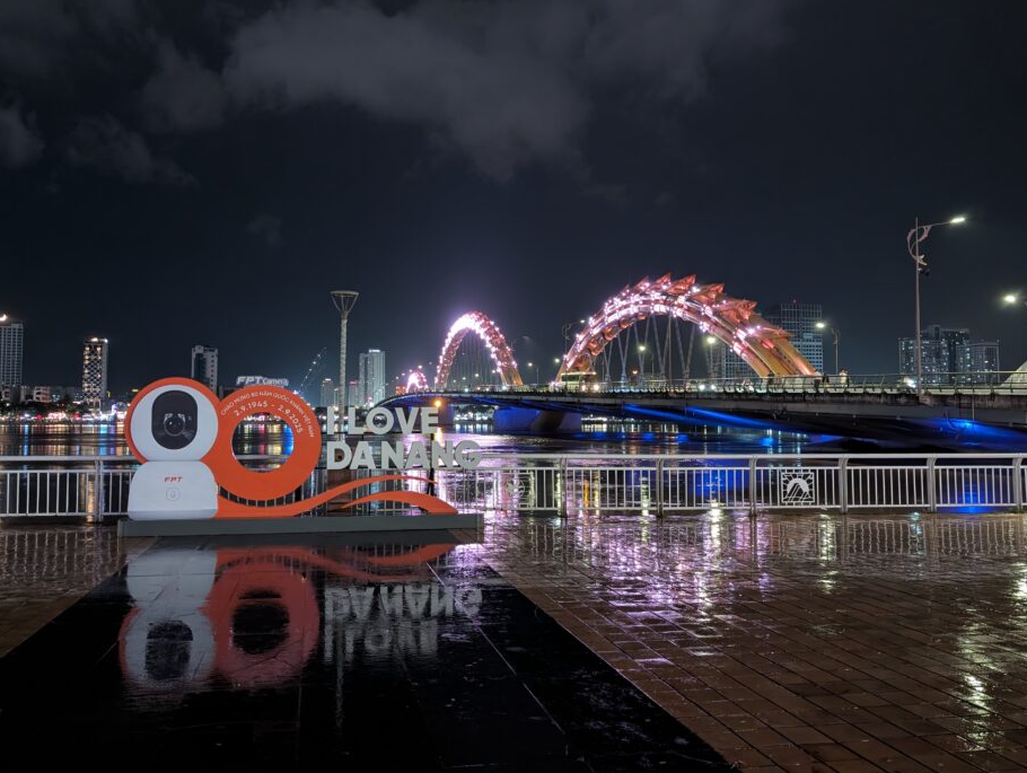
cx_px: 463
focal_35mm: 27
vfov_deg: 51.5
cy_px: 375
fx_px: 802
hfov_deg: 65.1
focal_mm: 6.9
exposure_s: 1/33.3
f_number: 1.68
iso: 827
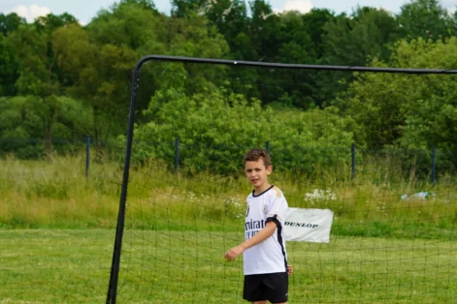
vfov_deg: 8.4
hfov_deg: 12.6
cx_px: 348
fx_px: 2069
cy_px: 303
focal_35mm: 163
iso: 100
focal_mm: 50
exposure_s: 1/100
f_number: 4.5
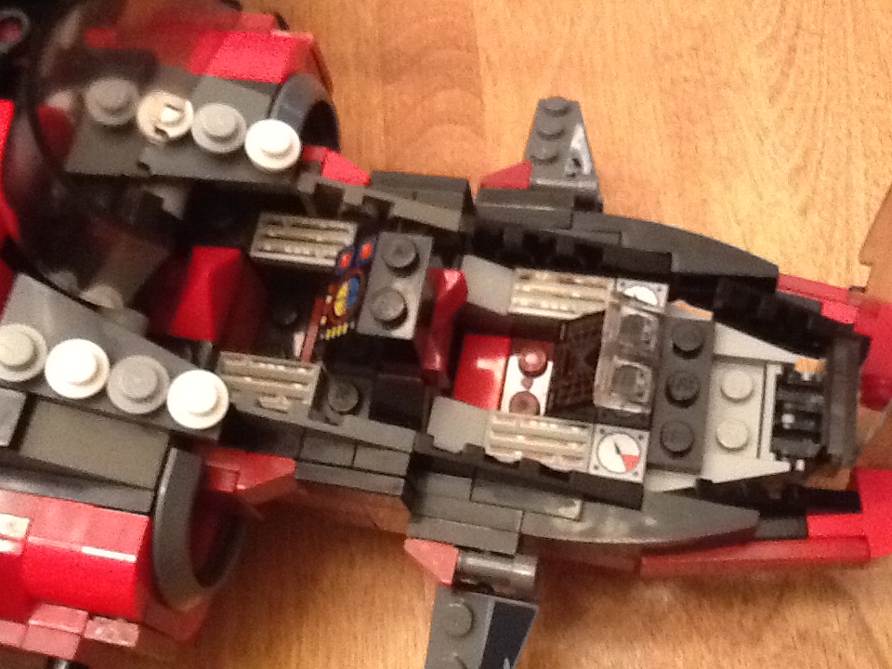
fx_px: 825
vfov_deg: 44.2
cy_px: 334
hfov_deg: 56.8
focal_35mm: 32
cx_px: 446
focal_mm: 2.03
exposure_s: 1/15
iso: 640
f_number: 2.4
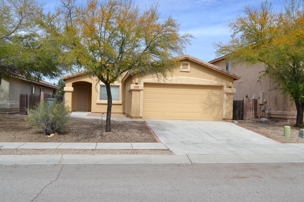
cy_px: 101
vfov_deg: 40.0
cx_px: 152
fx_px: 279
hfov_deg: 57.2
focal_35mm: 33
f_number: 8
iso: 100
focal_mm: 22
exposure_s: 1/250
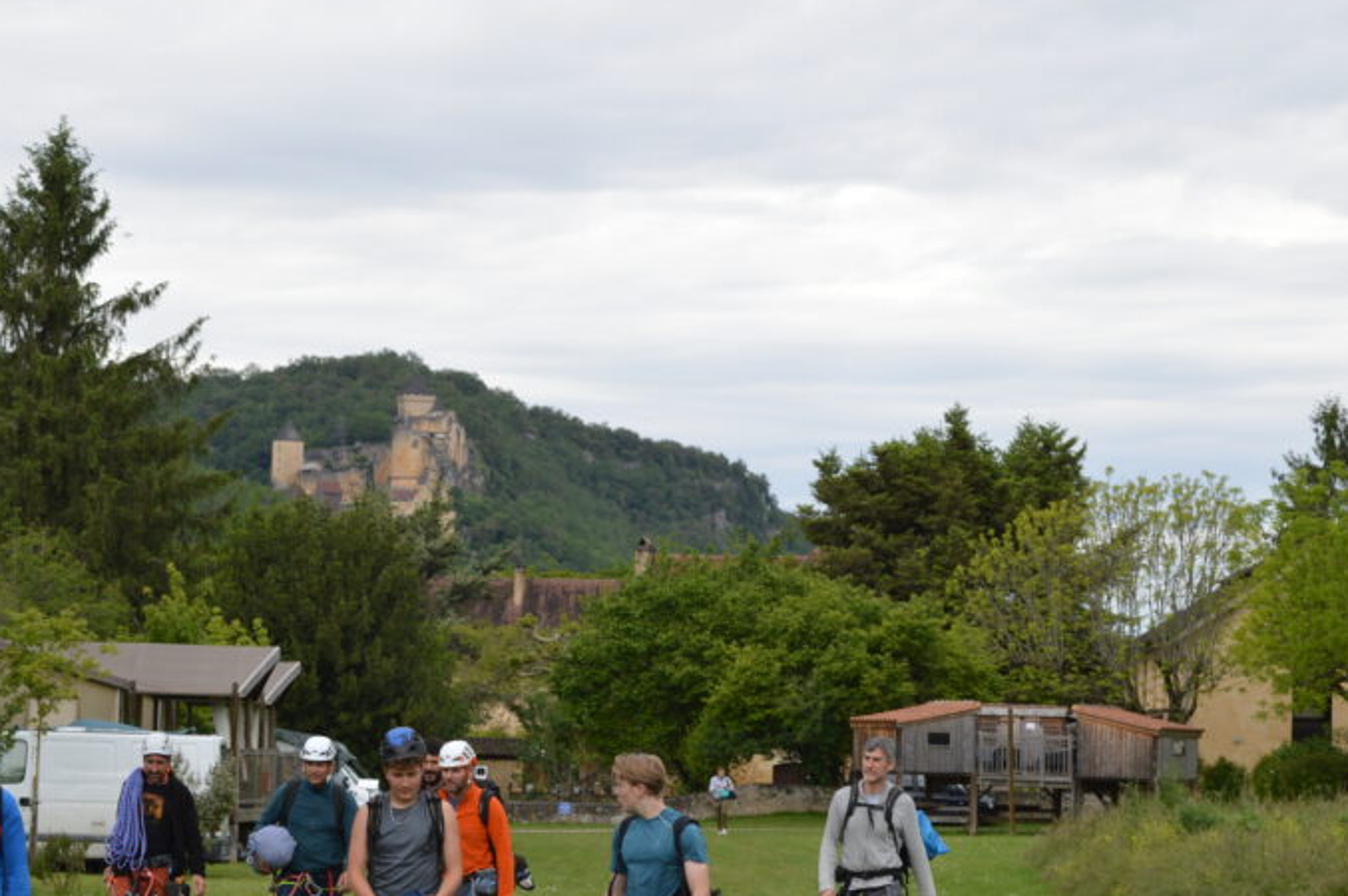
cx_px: 340
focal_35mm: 125
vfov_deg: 10.9
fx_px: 4667
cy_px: 654
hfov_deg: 16.4
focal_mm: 55
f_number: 7.1
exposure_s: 1/200
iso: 100
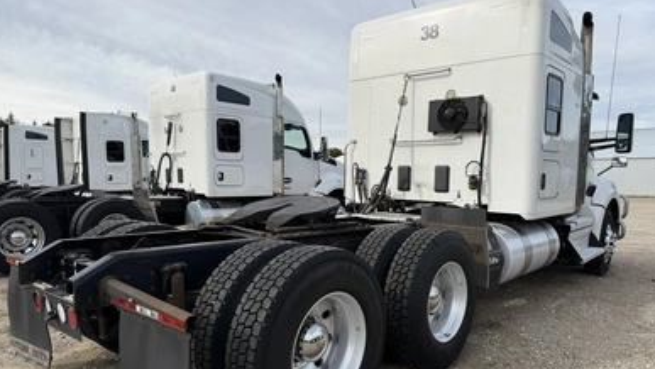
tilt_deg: -2.4
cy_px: 222
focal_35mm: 27
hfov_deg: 69.8
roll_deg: +0.4
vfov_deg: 42.7
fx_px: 469
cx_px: 327
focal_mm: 6.76
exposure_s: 1/3145
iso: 80
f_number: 1.78
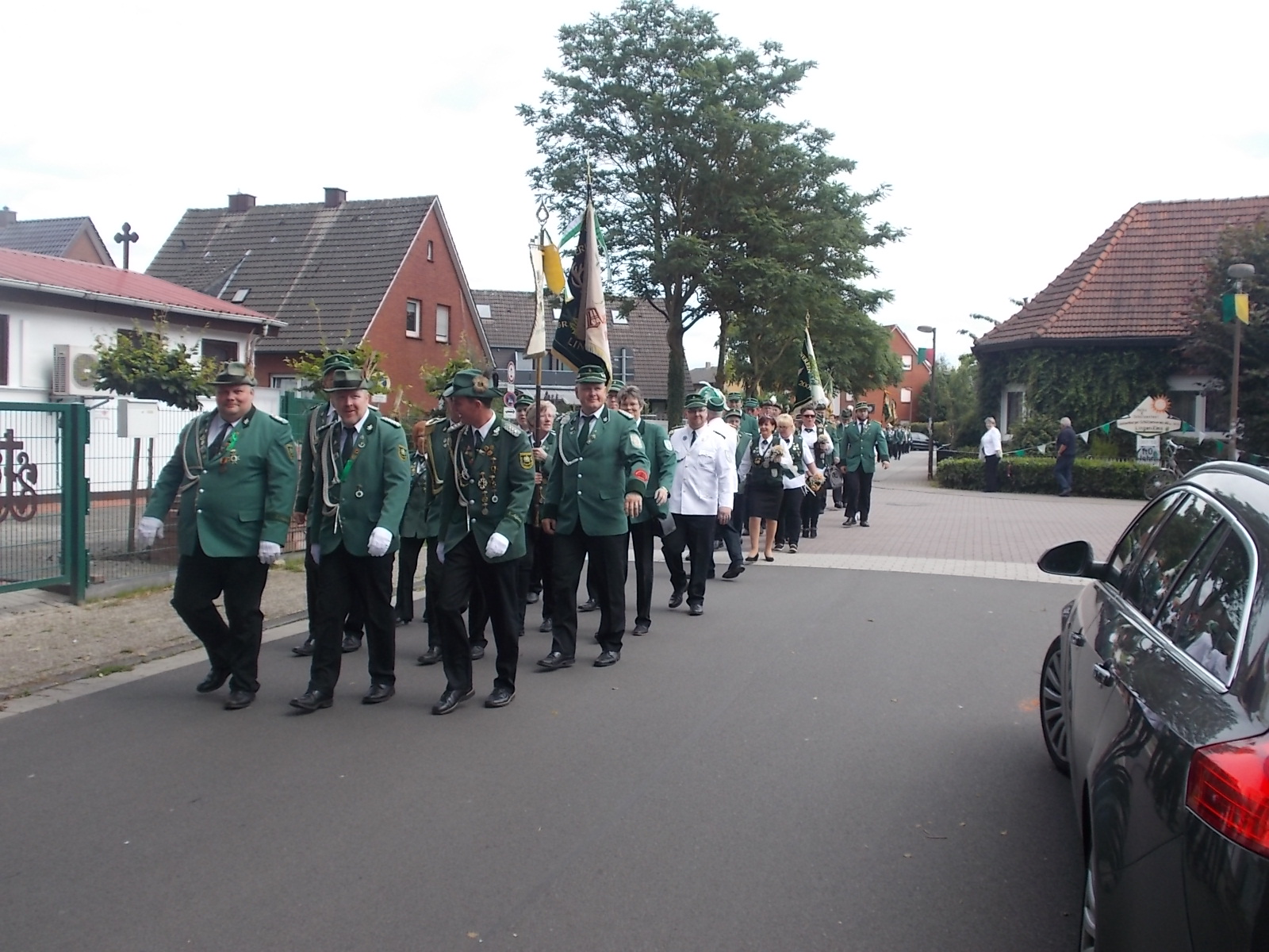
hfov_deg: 54.0
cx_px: 634
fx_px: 1246
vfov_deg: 41.8
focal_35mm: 34
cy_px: 476
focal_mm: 6
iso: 80
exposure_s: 1/500
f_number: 3.6
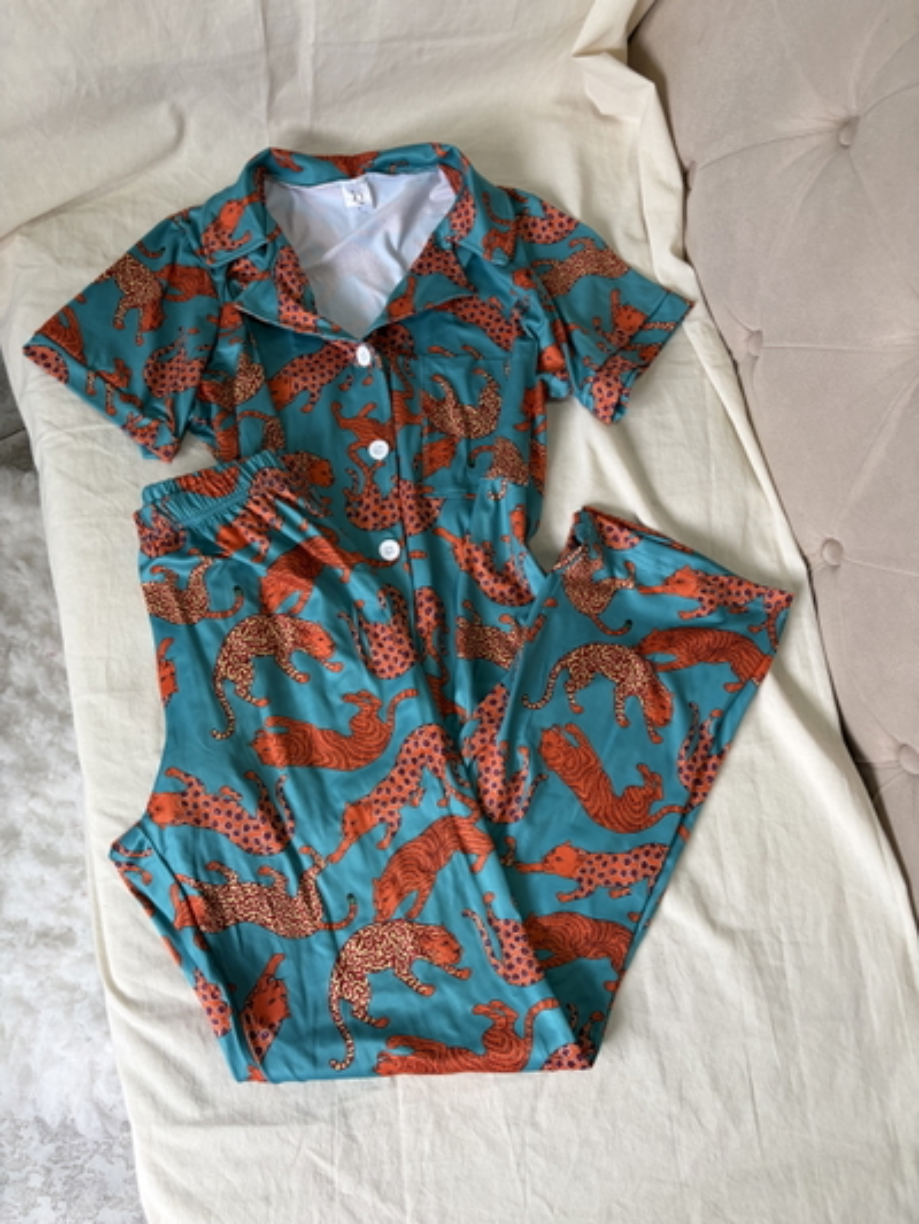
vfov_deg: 67.3
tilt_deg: -73.3
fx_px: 920
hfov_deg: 53.1
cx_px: 460
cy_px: 612
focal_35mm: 26
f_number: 1.6
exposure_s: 1/122
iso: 100
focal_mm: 5.96
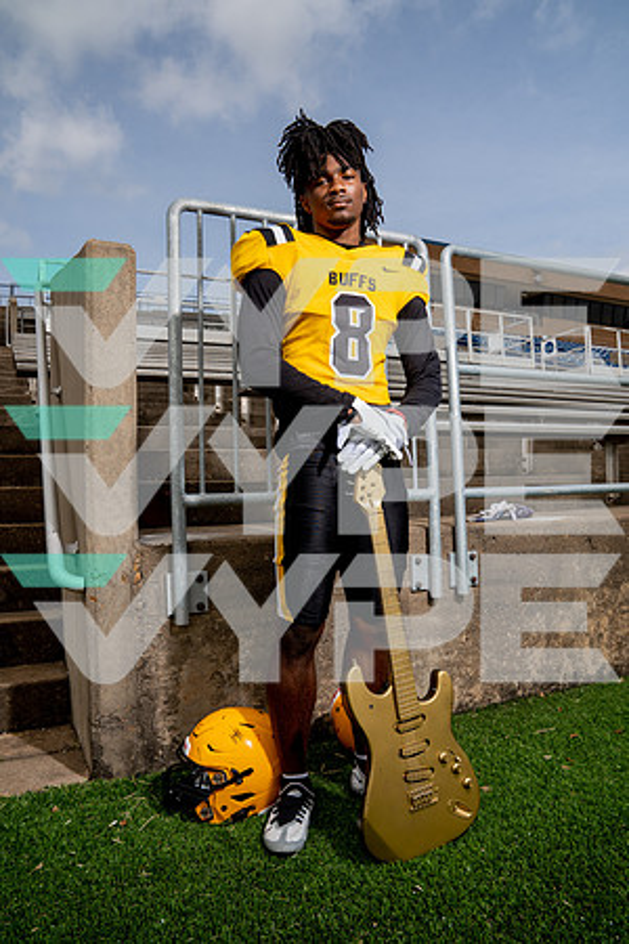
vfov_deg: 73.7
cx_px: 314
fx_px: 629
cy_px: 472
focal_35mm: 24
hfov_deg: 53.1
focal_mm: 24
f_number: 9
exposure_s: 1/250
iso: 100
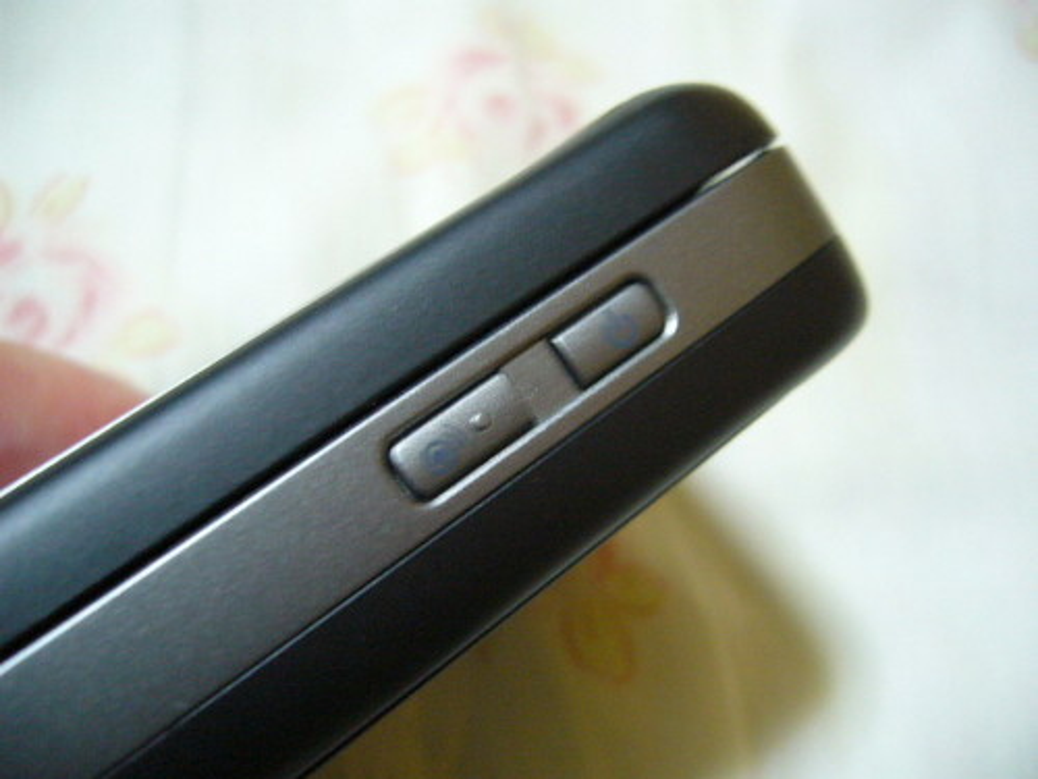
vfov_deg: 40.7
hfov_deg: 52.6
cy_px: 390
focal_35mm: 35
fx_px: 1050
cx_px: 519
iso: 200
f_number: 2.8
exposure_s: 1/8
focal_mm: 5.8
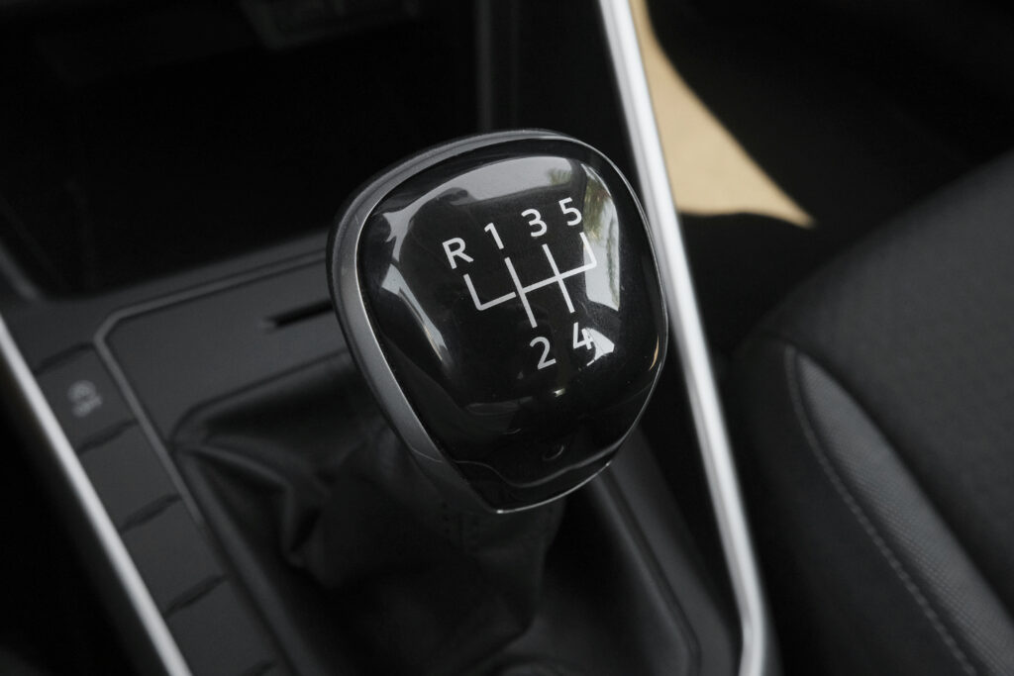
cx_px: 507
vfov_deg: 45.0
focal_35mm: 29
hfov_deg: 63.7
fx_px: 817
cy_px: 338
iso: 2000
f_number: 9
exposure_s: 1/180
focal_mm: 19.2
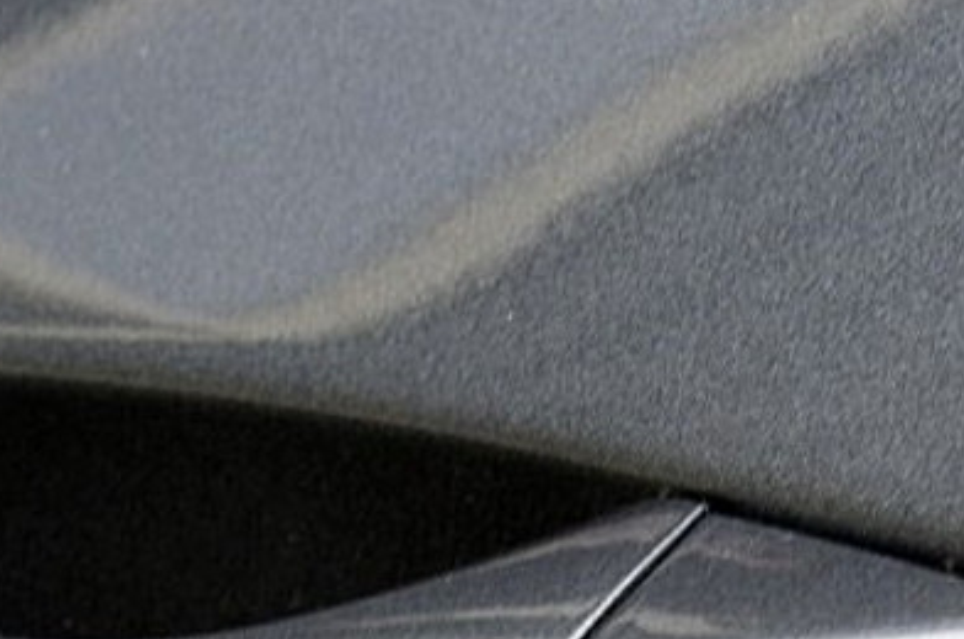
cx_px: -66
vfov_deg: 6.1
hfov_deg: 9.1
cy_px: 651
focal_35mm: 225
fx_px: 6015
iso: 560
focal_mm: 42
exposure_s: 1/60
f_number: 8
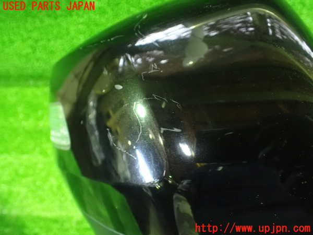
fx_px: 271
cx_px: 156
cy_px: 118
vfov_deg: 46.8
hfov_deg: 60.0
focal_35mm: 30
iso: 1600
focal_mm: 5.4
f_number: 2.3
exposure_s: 1/20
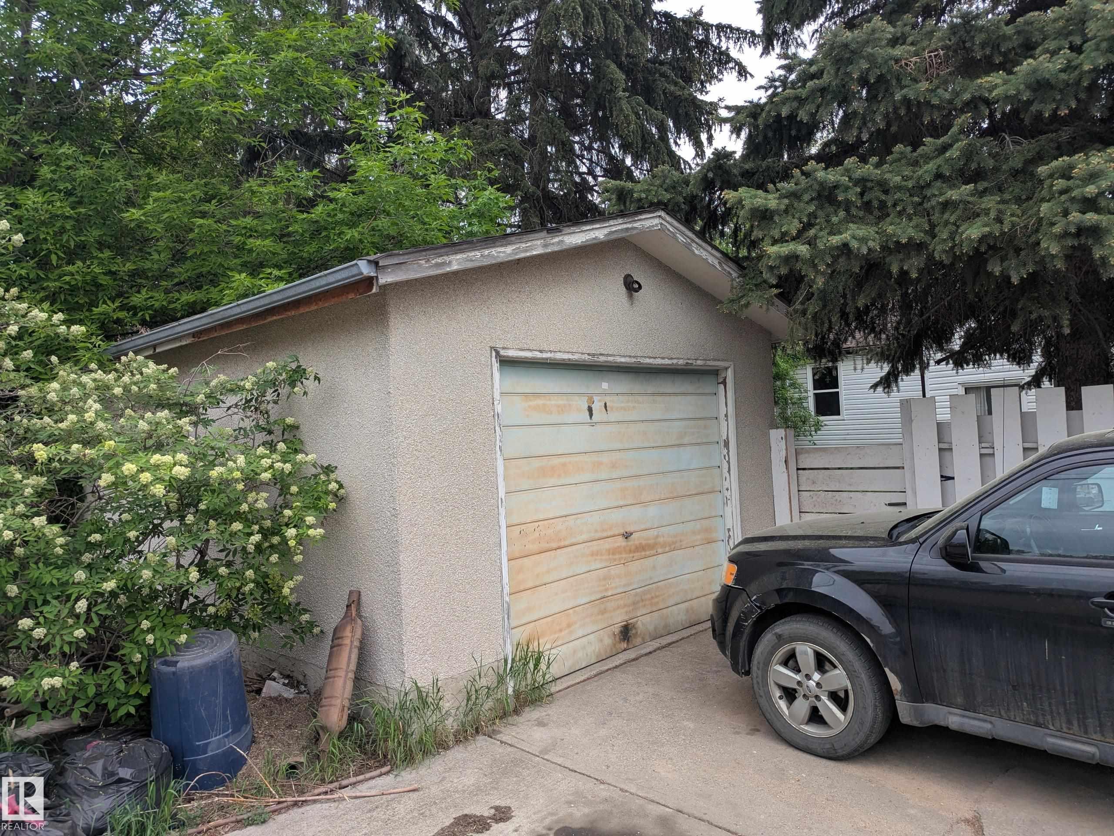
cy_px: 418
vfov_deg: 56.8
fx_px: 772
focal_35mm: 24
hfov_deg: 71.6
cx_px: 557
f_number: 1.85
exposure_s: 1/858
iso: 53
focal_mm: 6.81
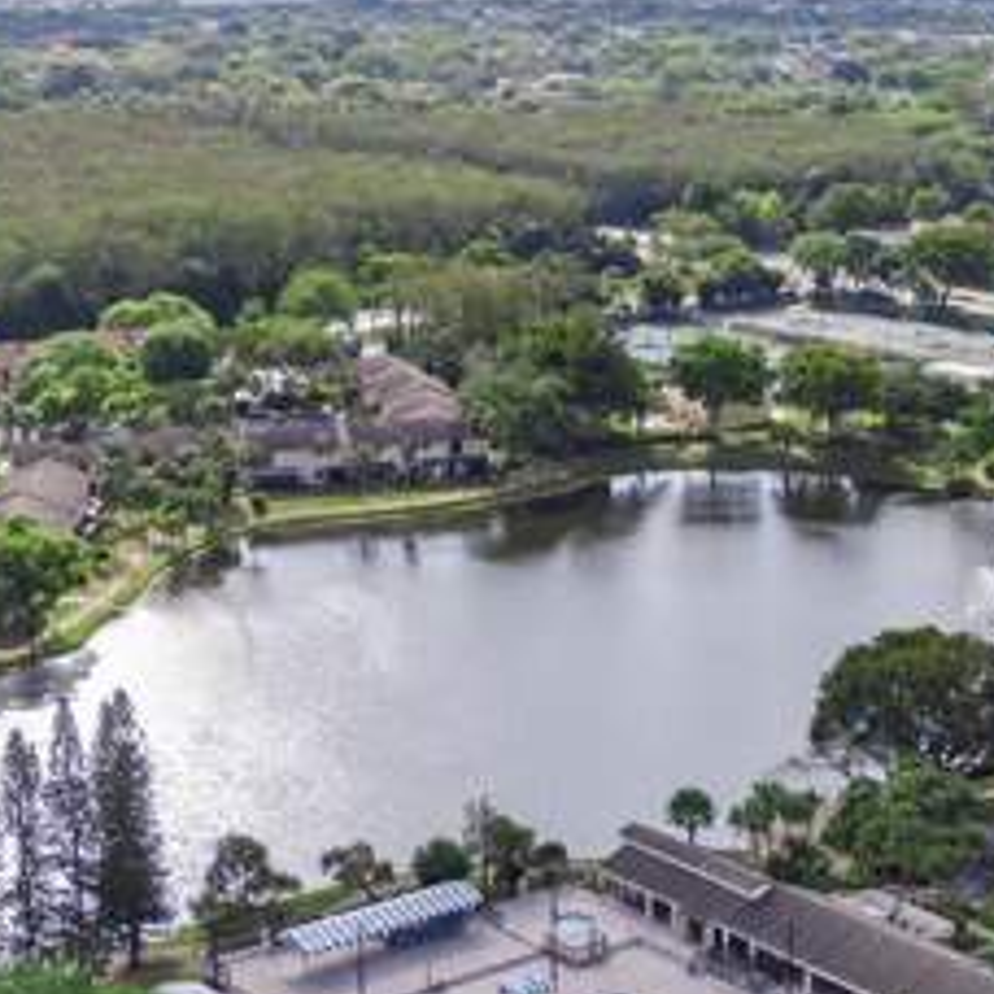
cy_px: 582
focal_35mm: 78
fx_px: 2534
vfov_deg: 22.2
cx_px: 567
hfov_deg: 22.2
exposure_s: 1/640
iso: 100
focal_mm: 7.23
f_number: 3.5
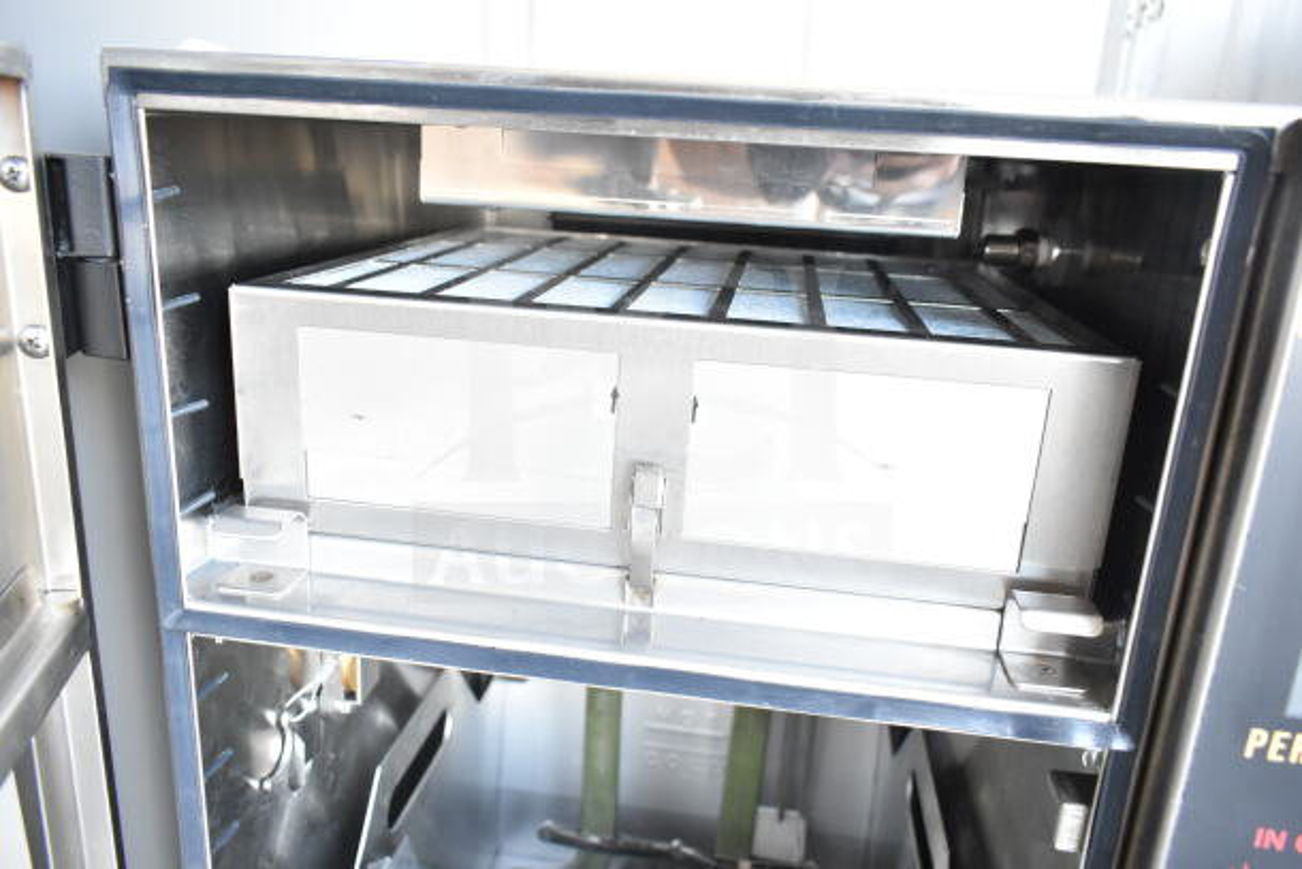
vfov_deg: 48.0
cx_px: 651
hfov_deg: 67.4
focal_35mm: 27
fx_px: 977
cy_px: 434
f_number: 4.5
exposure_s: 1/80
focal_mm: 18
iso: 1600
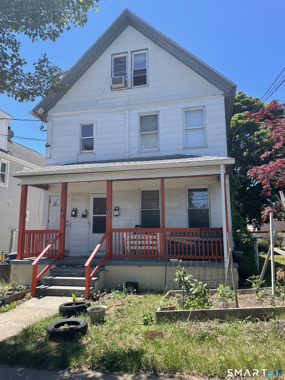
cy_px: 190
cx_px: 142
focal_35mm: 26
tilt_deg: +11.5
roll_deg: +1.3
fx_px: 285
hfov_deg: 53.1
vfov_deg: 67.3
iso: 32
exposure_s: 1/1742
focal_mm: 4.2
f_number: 1.6
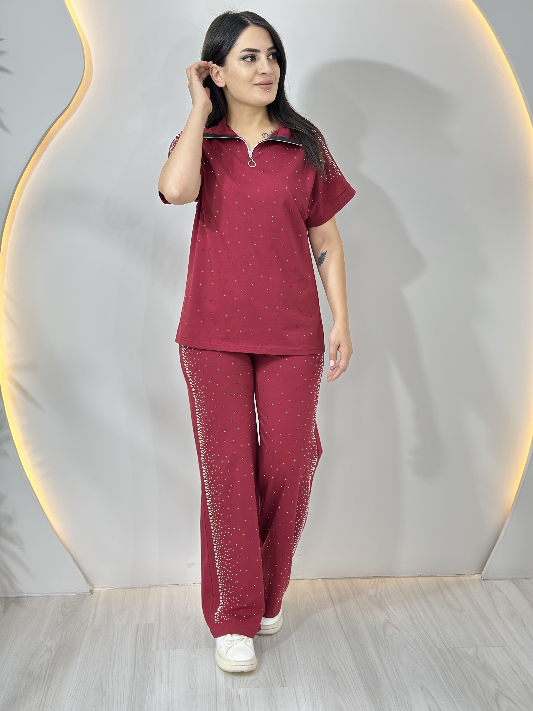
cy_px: 356
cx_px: 266
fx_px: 985
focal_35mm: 48
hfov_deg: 30.3
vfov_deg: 39.7
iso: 100
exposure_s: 1/100
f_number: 1.78
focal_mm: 6.86
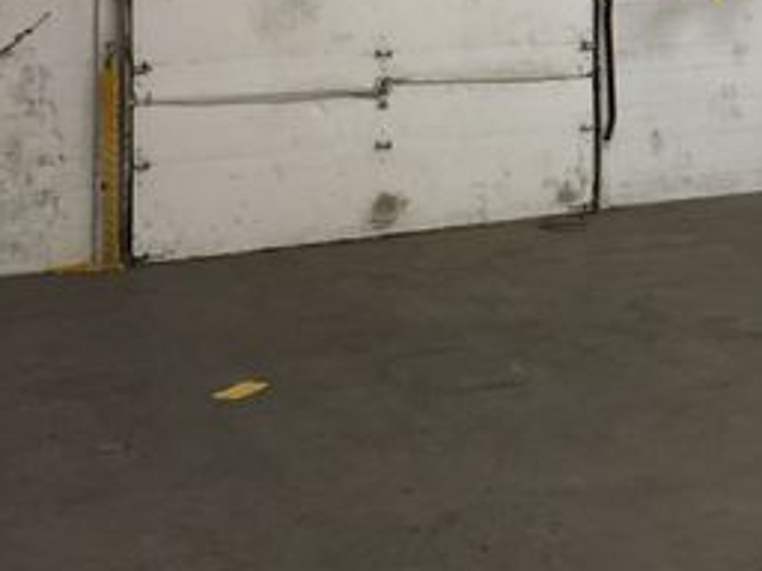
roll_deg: -1.6
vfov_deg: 20.7
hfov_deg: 25.9
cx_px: 884
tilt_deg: +0.0
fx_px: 1497
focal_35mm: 68
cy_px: -39
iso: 200
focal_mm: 4.15
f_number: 2.2
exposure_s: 1/30
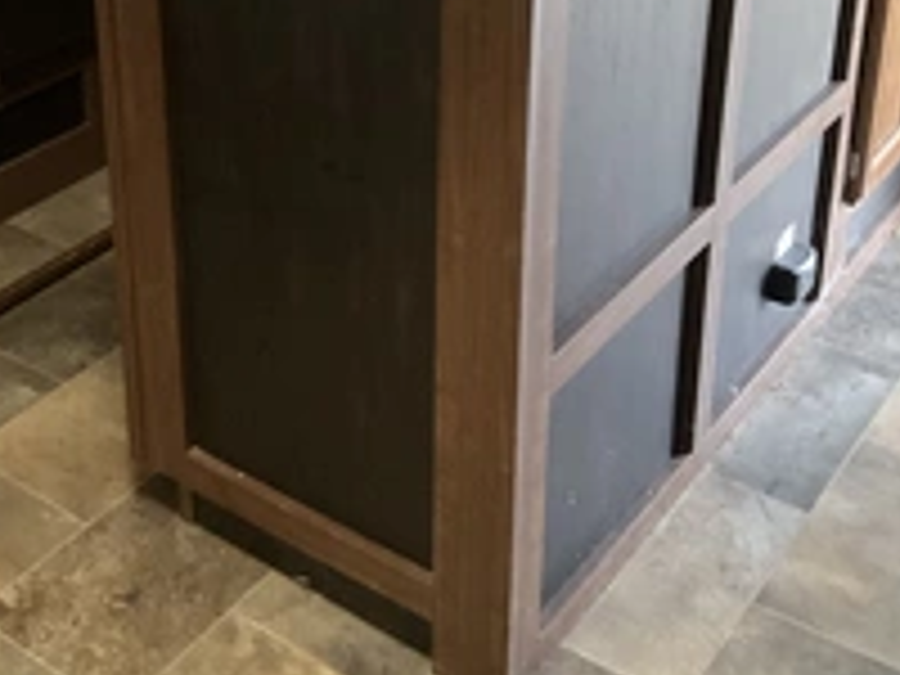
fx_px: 1508
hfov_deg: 32.8
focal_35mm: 58
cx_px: 256
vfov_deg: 24.3
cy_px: 22
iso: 320
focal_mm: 3
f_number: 1.8
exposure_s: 1/41
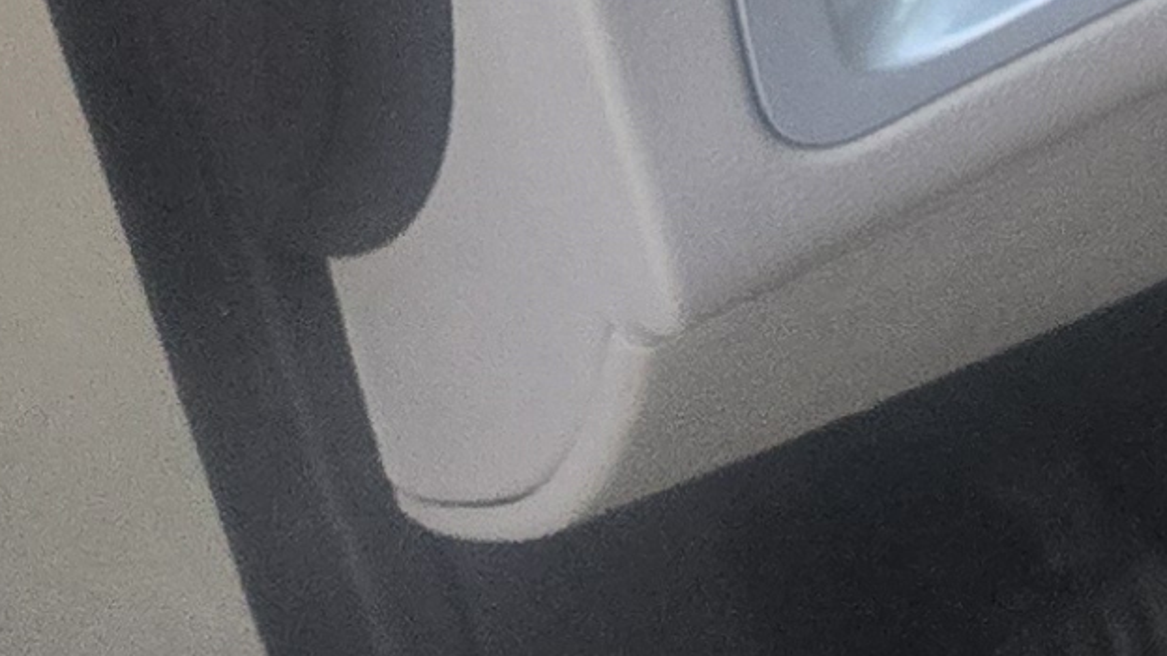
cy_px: -1284
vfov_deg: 6.8
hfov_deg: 10.5
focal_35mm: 161
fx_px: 4981
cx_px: 3209
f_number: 1.8
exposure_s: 1/180
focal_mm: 5.4
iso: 125
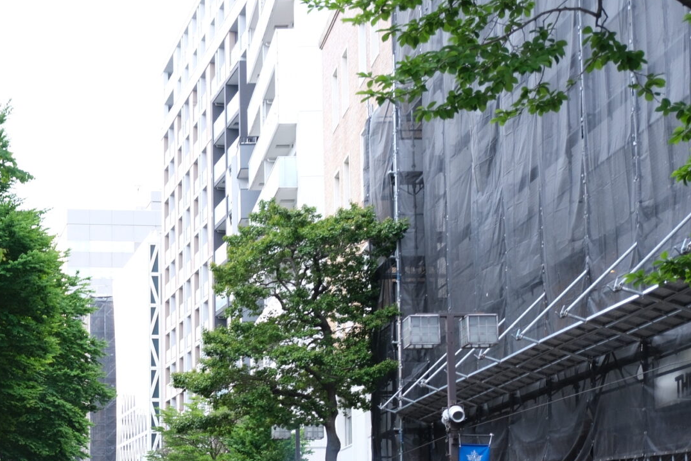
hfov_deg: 27.2
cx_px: -39
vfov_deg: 19.4
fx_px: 1324
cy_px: 416
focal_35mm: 69
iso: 250
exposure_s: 1/20
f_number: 4.3
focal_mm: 19.4
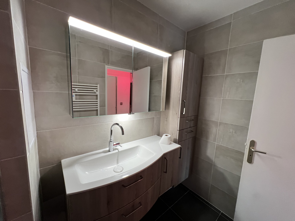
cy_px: 110
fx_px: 111
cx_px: 148
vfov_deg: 89.9
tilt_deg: -7.5
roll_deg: -2.4
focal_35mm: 13
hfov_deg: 106.2
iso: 160
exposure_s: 1/100
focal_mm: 1.57
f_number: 1.8
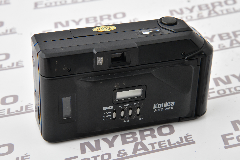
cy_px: 80
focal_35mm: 120
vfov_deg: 11.4
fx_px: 800
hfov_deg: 17.1
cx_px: 120
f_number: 16
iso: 1600
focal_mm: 120
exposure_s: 1/125
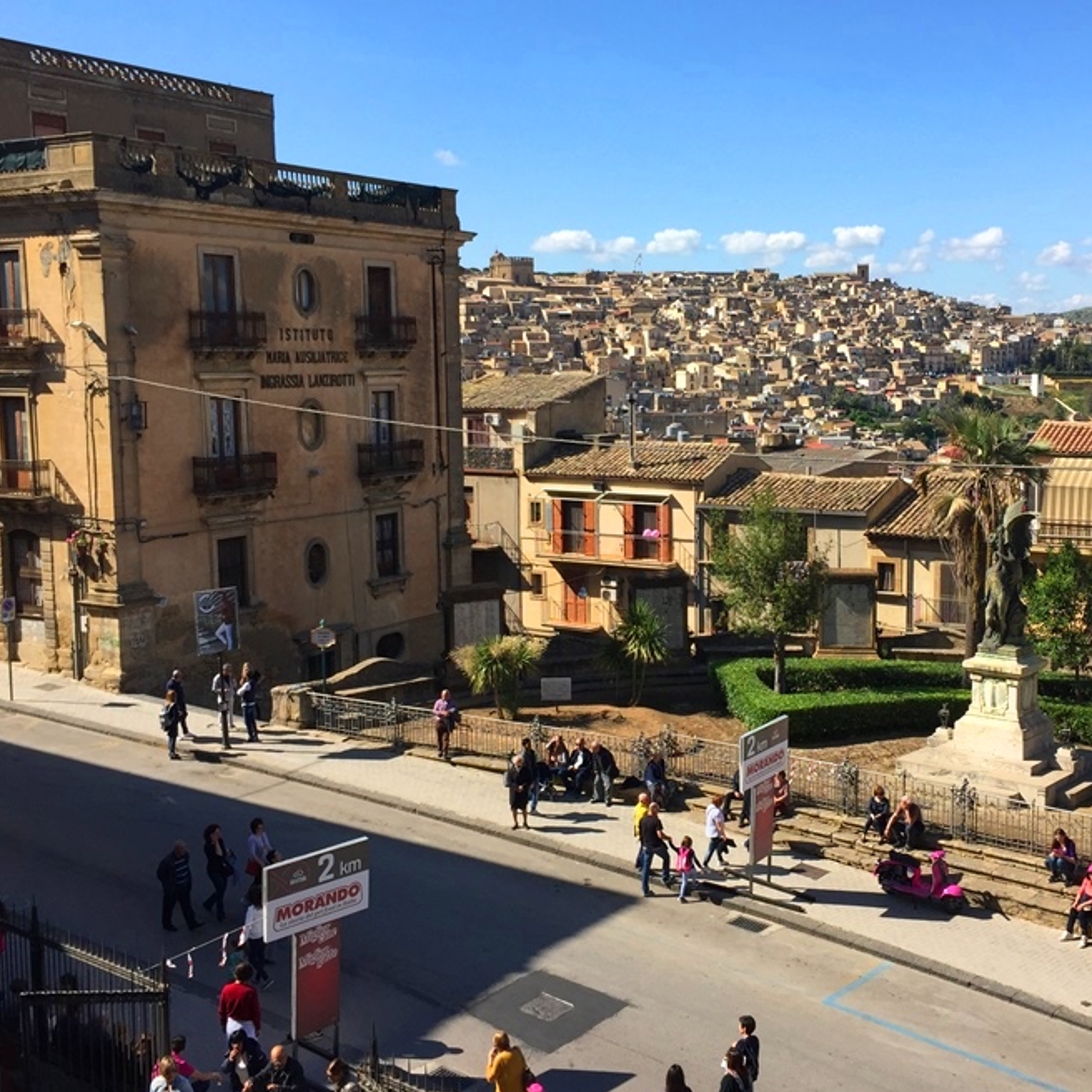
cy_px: 531
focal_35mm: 40
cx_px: 682
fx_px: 1428
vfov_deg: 41.9
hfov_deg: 41.6
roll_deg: -1.4
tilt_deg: -7.7
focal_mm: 4.15
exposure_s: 1/1647
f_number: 2.2
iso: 32
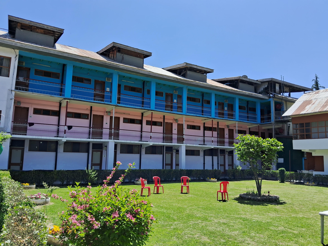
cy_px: 123
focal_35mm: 26
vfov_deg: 53.1
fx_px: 246
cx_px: 164
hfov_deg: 67.3
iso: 25
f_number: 1.8
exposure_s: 1/741
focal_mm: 3.98
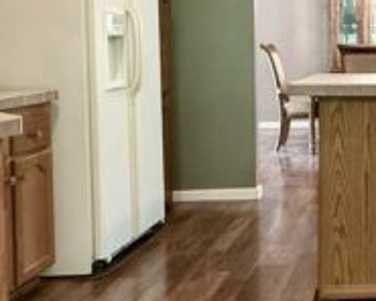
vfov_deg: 25.2
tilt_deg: +0.5
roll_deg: +0.9
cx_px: 433
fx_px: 657
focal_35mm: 59
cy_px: 47
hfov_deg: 28.4
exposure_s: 1/60
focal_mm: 2.22
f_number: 2.2
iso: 640
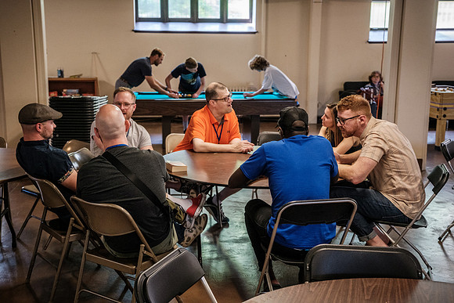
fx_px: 568
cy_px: 152
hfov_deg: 43.6
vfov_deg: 29.9
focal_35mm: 45
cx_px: 227
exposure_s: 1/125
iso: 2500
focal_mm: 30.2
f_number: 2.8
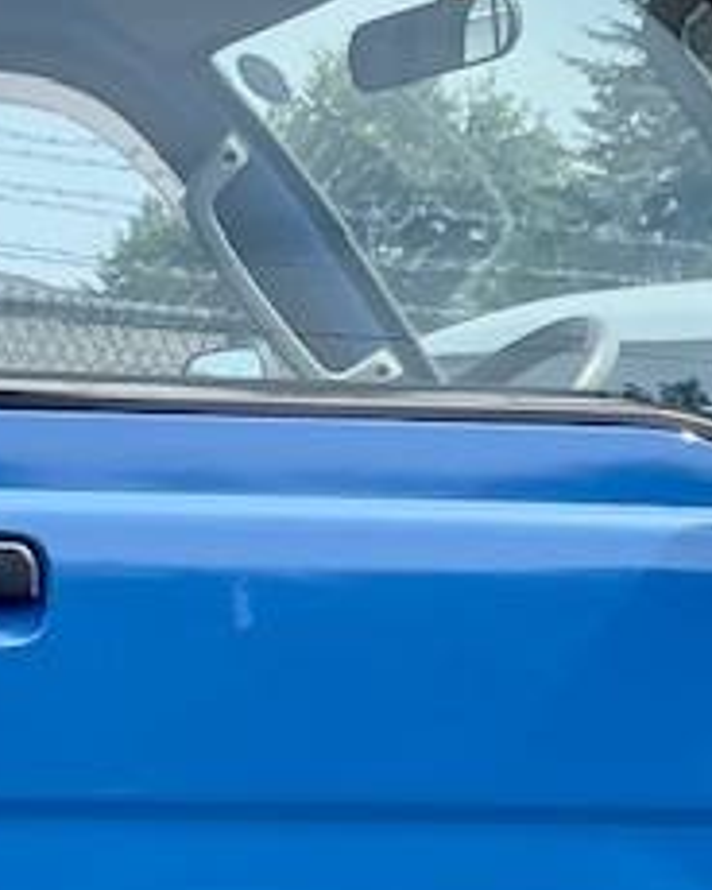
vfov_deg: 13.8
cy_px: 1010
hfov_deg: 10.3
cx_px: -805
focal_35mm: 136
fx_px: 3582
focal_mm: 5.1
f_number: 1.6
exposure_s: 1/1739
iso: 32
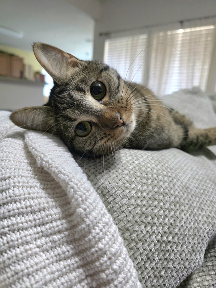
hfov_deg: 58.9
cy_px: 144
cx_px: 108
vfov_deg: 73.9
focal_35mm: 23
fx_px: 191
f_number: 1.7
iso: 1000
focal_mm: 6.3
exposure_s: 1/120
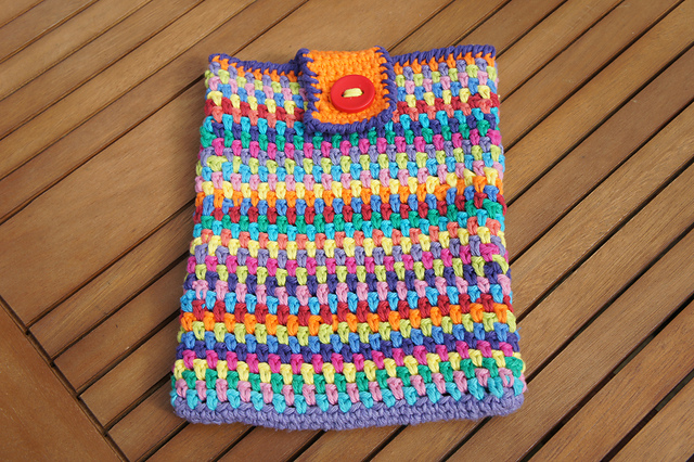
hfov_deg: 45.0
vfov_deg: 30.8
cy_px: 231
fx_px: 838
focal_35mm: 44
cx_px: 347
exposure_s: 1/250
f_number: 8
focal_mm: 29
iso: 200
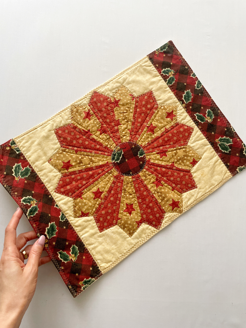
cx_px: 123
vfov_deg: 67.3
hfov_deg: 53.1
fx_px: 246
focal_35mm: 26
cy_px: 164
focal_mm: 4.2
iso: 125
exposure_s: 1/121
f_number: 1.6
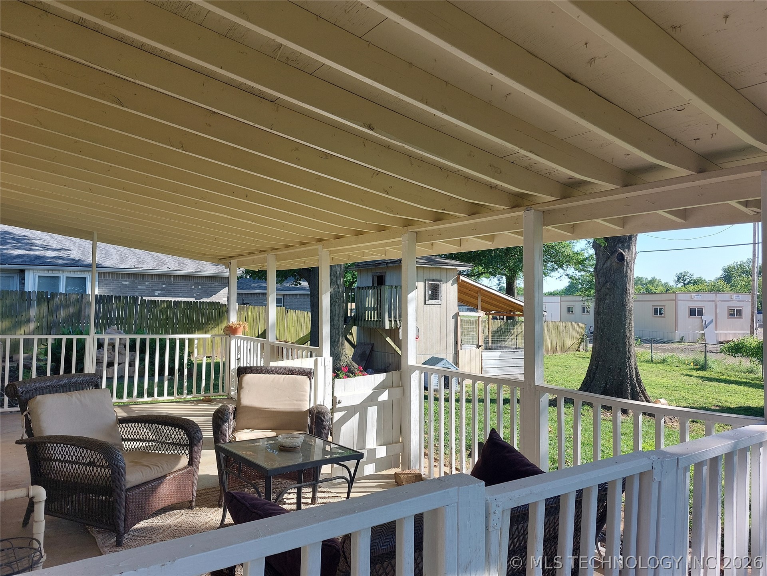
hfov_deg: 71.6
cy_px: 288
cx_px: 384
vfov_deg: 56.8
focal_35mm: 24
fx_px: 532
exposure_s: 1/427
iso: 25
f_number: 1.8
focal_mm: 5.23
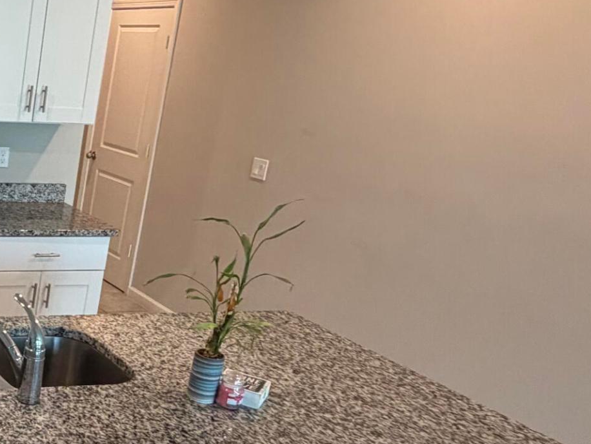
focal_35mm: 44
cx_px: -134
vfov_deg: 32.7
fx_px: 751
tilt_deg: -18.0
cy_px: 277
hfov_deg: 33.9
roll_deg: -3.1
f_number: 2.2
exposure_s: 1/120
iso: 320
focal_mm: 2.22
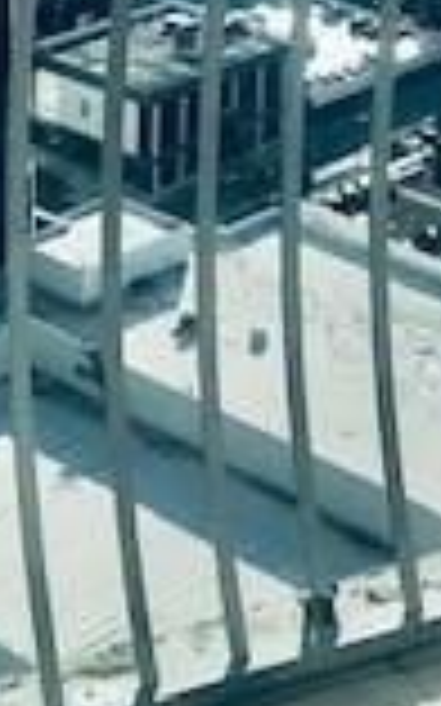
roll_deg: -1.6
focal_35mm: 121
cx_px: 225
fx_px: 2329
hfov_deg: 10.8
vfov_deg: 16.3
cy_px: -216
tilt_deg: -12.6
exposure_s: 1/2227
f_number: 1.8
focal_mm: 3.99
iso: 20
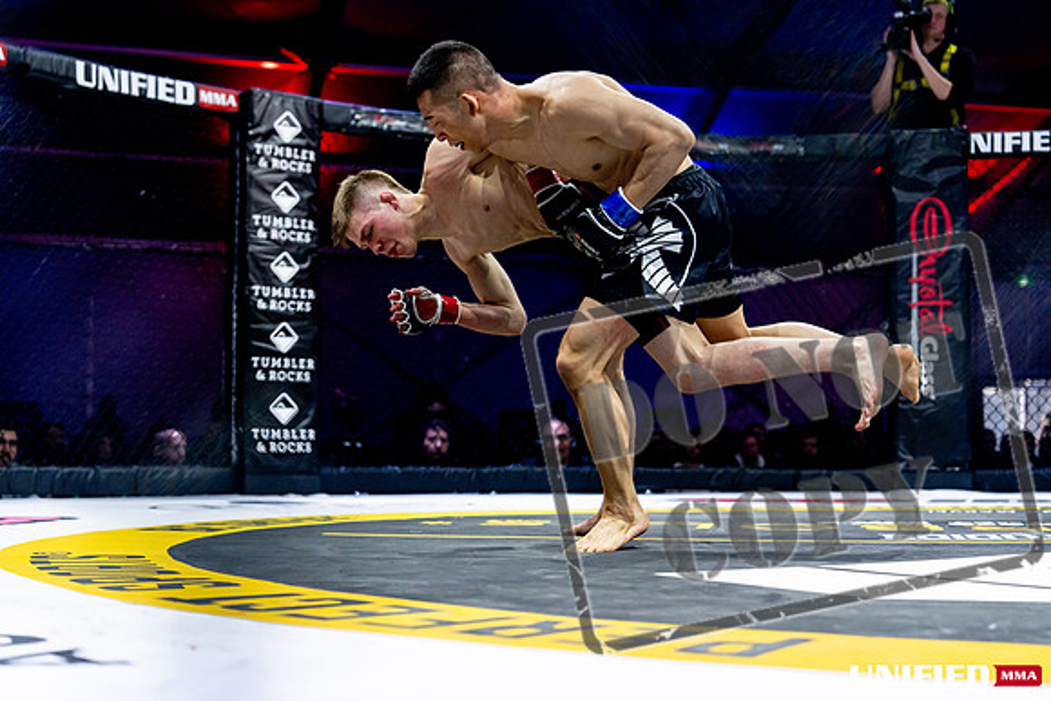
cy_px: 350
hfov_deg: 35.6
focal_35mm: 56
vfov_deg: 24.2
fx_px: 1635
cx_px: 526
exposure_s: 1/1250
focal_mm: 56
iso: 3200
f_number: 2.8
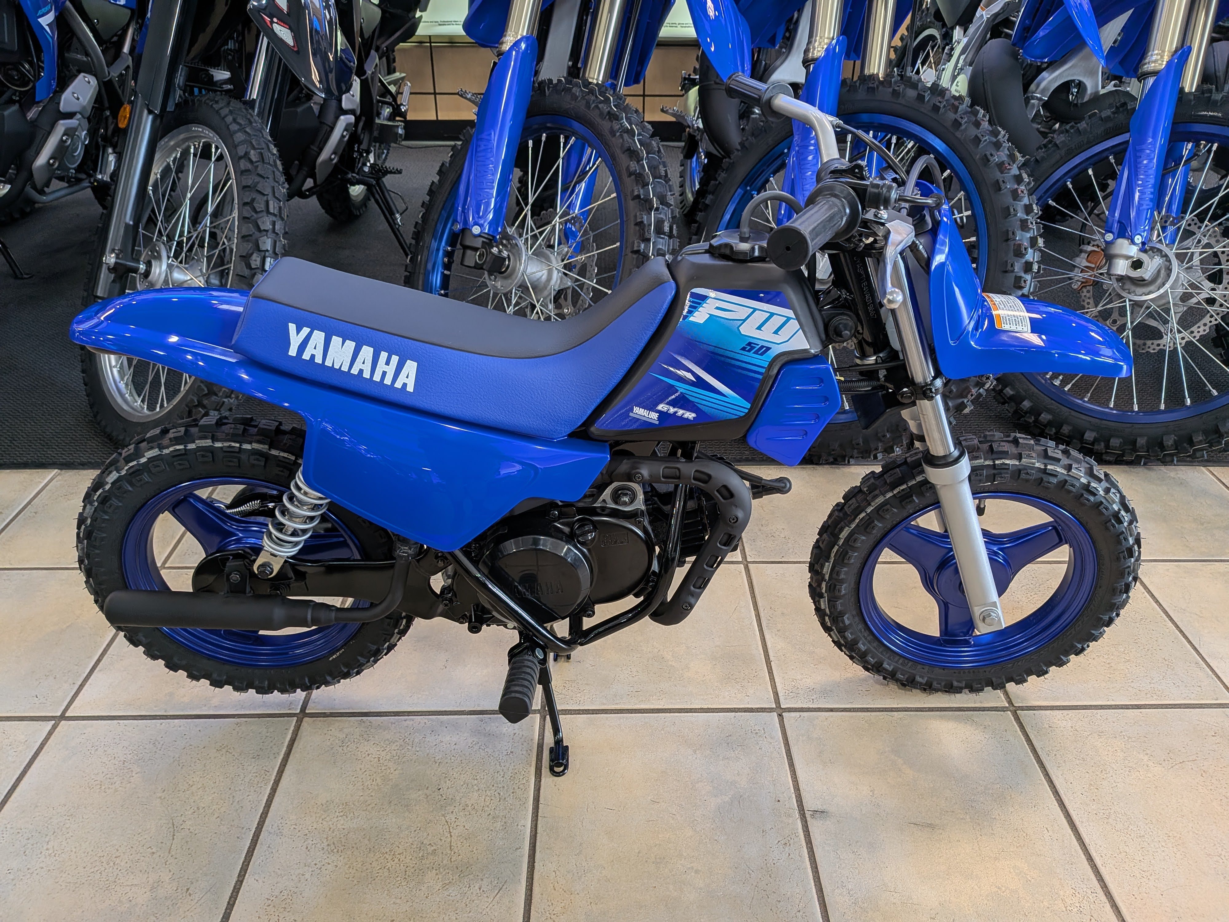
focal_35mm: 24
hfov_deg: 71.6
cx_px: 614
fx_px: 852
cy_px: 461
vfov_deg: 56.8
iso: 48
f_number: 1.7
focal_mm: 4.53
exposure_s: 1/120
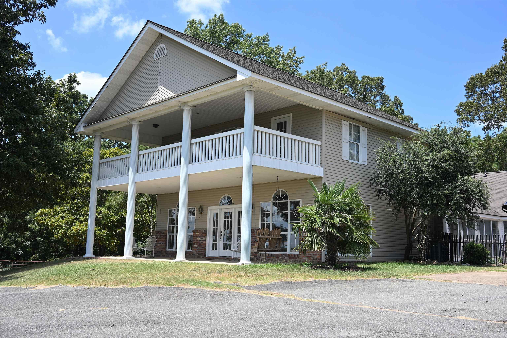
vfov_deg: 37.9
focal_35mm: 35
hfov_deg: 54.4
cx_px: 254
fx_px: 493
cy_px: 169
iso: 100
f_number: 5.6
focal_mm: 35
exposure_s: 1/250
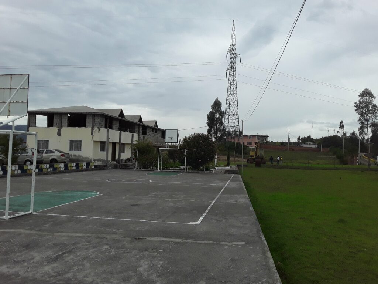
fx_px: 339
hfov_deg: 58.4
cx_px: 189
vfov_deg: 45.4
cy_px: 142
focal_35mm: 31
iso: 40
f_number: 2.2
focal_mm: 3.3
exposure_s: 1/1107
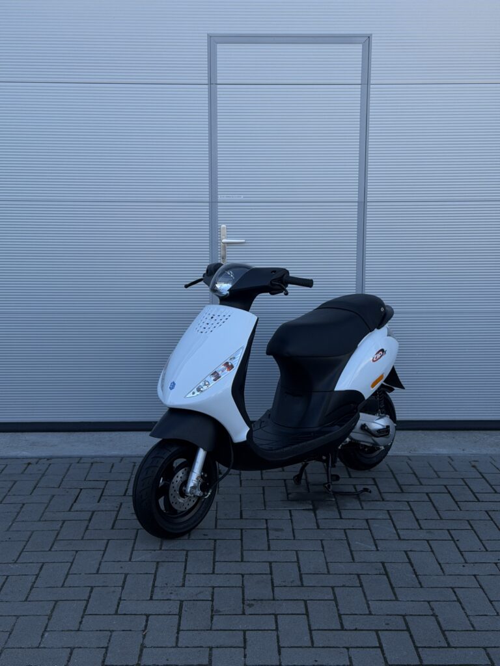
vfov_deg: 39.7
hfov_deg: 30.3
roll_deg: +0.4
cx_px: 250
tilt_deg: -10.3
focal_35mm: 48
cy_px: 333
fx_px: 924
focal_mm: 6.76
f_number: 1.78
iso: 64
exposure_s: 1/1608
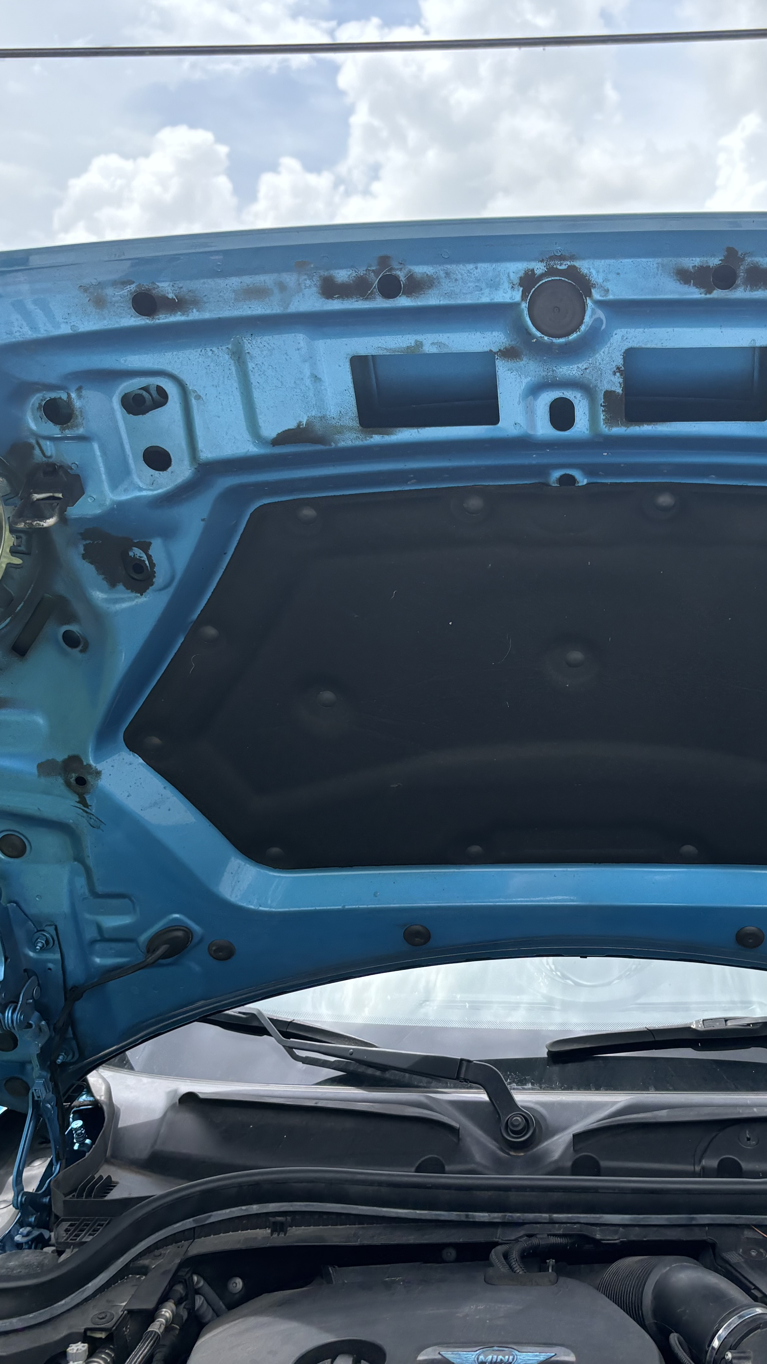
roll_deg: -0.4
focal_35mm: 38
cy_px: 682
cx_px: 552
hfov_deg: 30.8
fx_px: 1374
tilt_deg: -4.3
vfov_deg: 52.8
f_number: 1.6
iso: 50
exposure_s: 1/1139
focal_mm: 5.96
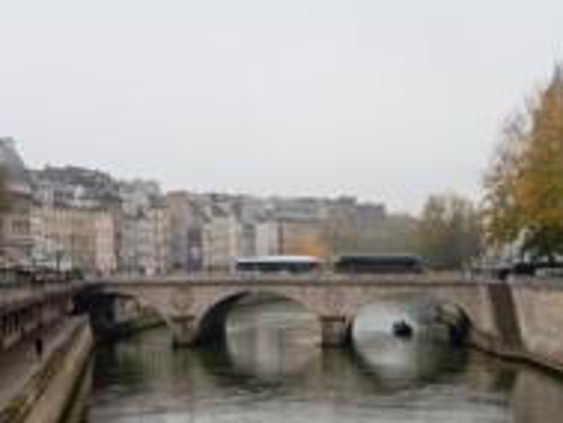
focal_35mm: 77
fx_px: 1253
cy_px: 524
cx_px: 252
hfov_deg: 25.3
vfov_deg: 18.1
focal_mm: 4.27
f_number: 1.8
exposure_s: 1/100
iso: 103
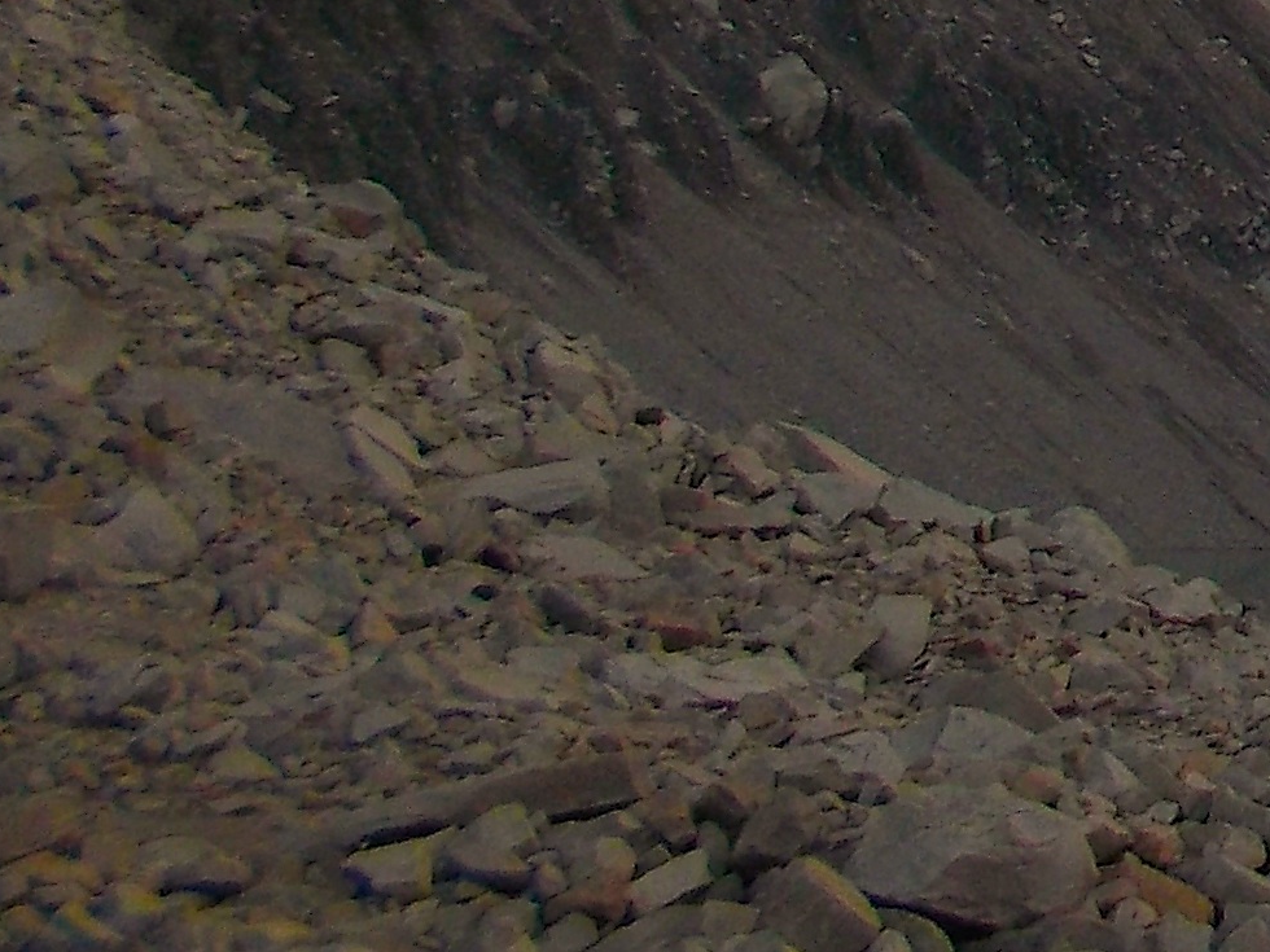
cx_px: 2309
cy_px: -799
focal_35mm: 108
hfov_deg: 15.5
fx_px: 3962
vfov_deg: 12.4
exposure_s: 1/200
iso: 80
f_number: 3.3
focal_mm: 4.1
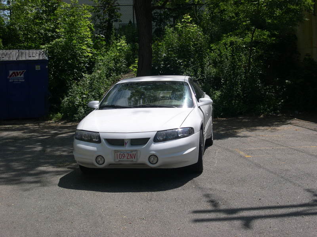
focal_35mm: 57
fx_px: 522
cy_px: 118
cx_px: 158
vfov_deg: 25.7
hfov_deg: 33.8
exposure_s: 1/179
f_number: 9.2
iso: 100
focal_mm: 12.2
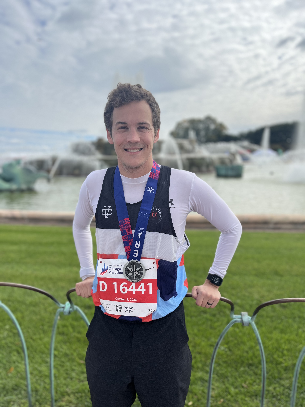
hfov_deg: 53.1
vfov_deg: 67.3
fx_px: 305
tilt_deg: -8.2
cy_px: 204
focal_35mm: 26
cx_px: 152
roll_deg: +0.4
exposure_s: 1/5076
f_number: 1.6
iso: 50
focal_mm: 5.1
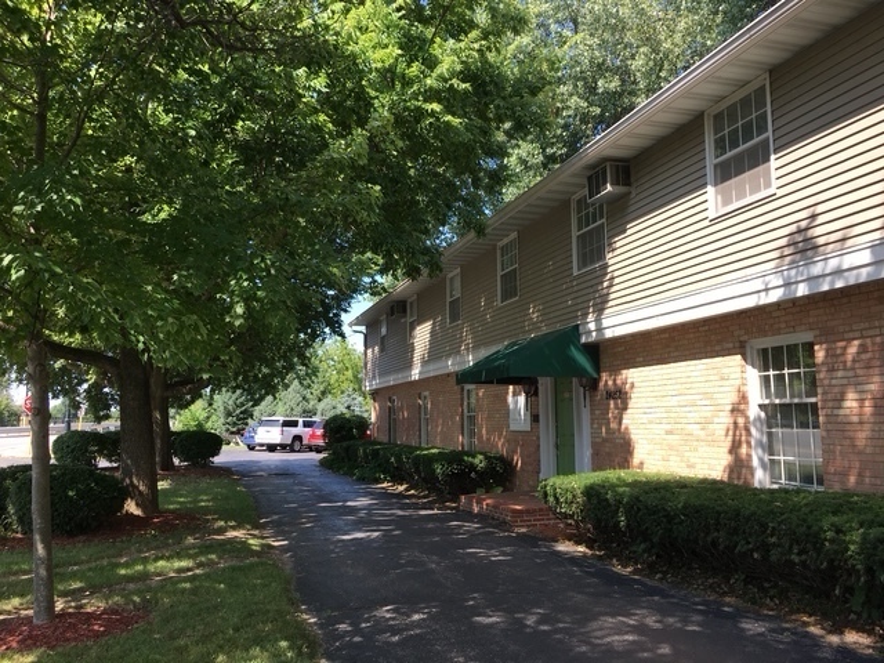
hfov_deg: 61.7
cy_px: 332
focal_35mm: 29
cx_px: 442
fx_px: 741
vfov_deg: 48.2
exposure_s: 1/418
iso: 25
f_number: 2.2
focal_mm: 4.15
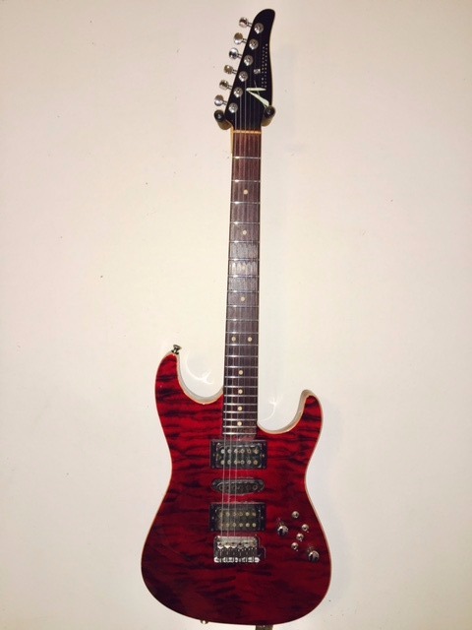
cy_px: 315
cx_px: 236
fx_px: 527
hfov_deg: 48.2
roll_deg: -0.6
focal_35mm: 29
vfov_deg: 61.7
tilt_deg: -5.6
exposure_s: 1/20
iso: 40
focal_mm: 4.15
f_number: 2.2
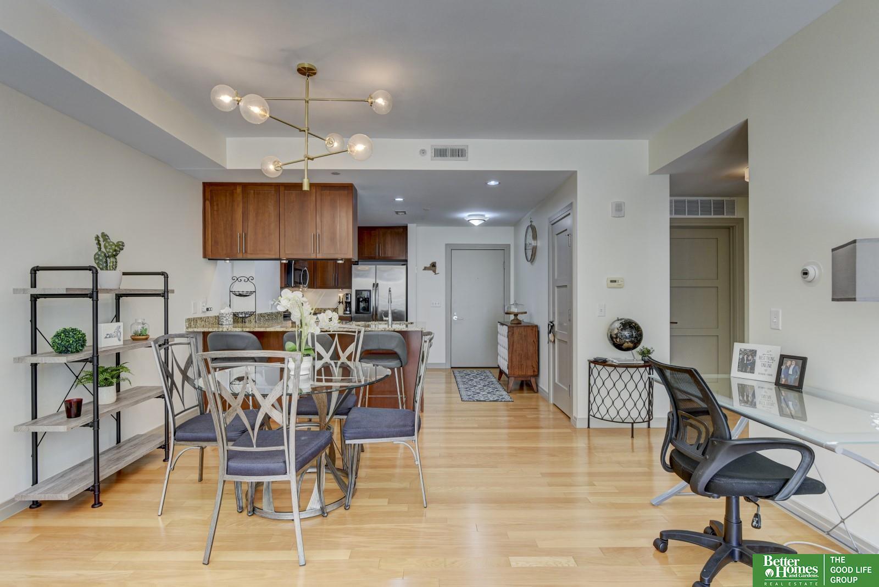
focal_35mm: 24
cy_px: 294
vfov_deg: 53.2
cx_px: 440
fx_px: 586
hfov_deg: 73.7
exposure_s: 1/15
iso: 400
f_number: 8
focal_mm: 24
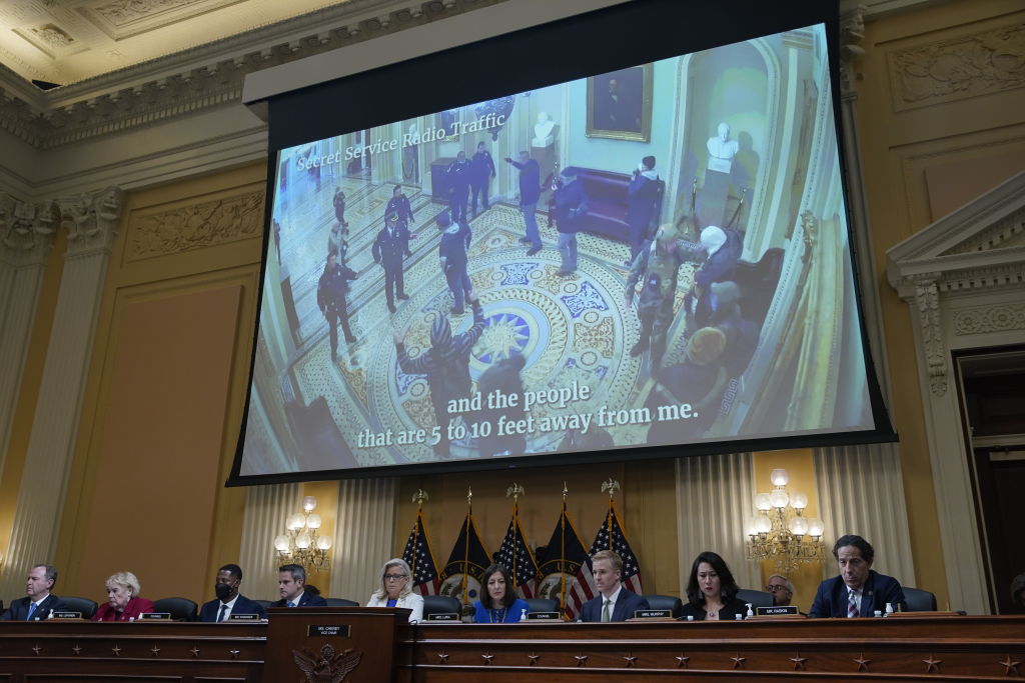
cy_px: 342
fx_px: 883
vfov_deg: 42.3
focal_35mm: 31
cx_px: 512
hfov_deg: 60.3
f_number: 4
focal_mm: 31
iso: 1250
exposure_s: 1/250
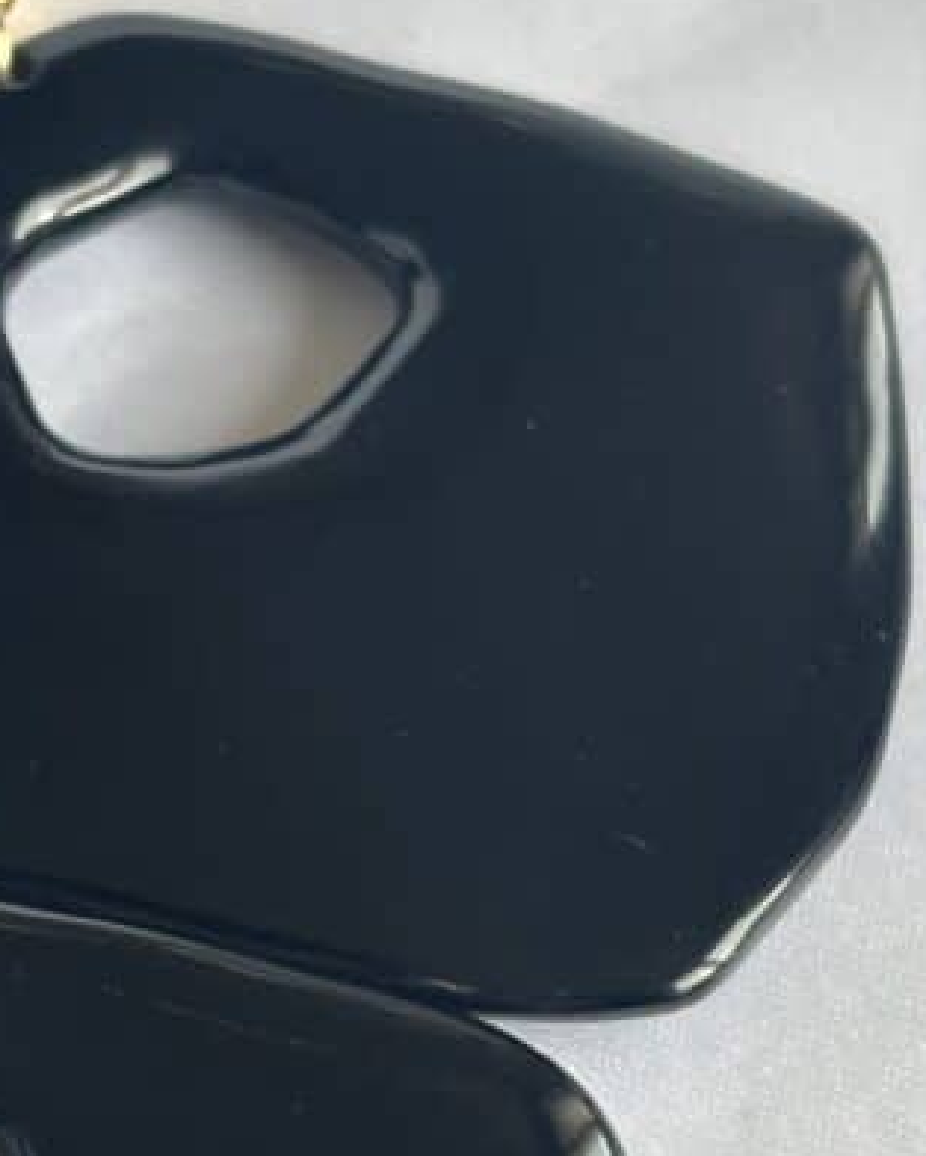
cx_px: 77
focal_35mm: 133
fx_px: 4554
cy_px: 925
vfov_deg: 14.4
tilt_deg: -56.8
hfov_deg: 11.5
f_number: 1.6
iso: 50
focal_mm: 5.96
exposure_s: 1/104
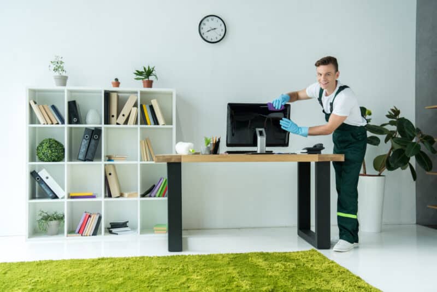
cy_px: 146
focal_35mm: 44
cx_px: 218
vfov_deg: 30.5
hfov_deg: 44.5
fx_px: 534
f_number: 3.5
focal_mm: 44
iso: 800
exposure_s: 1/160
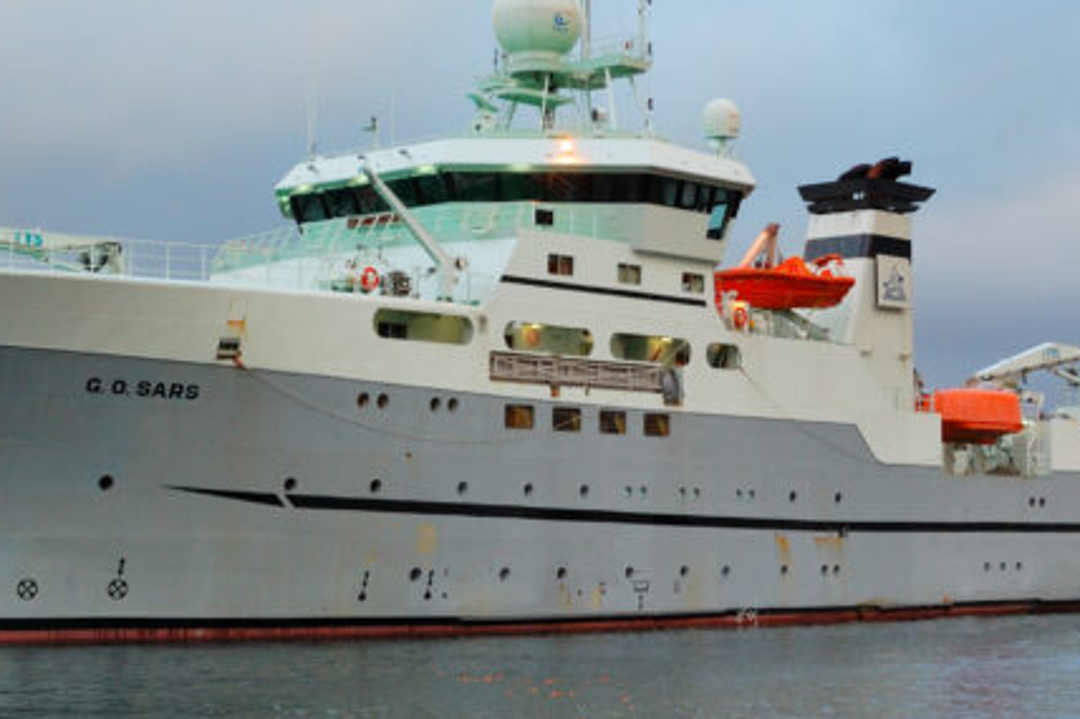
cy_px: 279
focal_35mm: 70
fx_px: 2099
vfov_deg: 19.4
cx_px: 492
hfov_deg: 28.8
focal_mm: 26
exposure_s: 1/50
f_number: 10
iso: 200
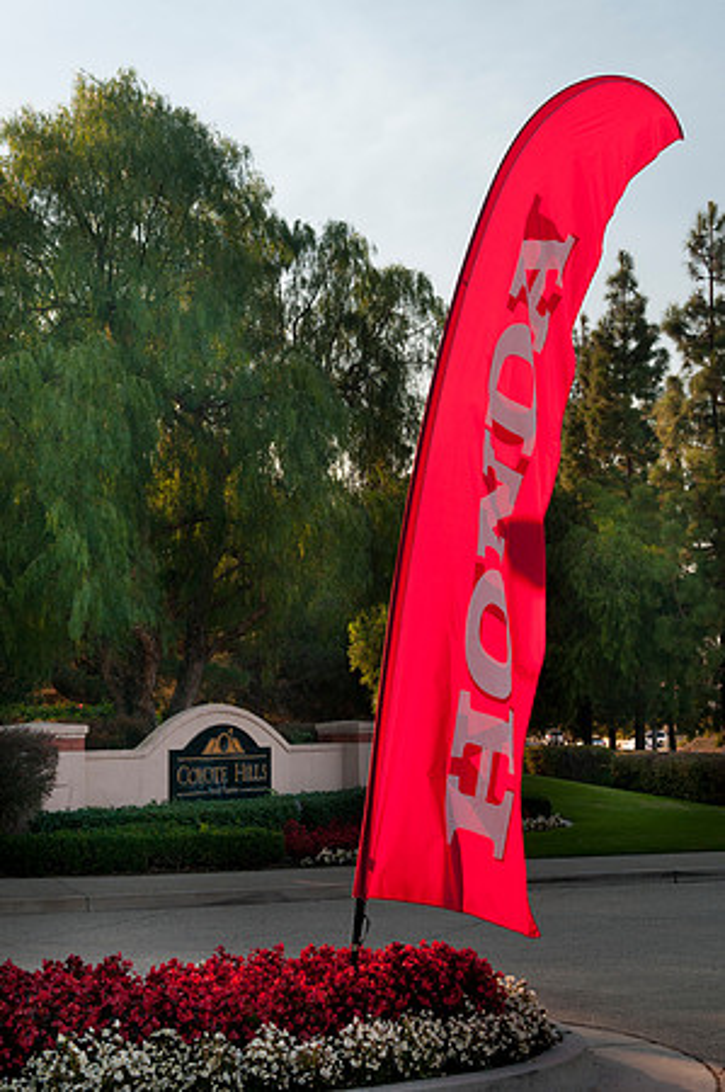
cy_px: 546
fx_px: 1544
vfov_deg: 38.9
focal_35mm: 51
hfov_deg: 26.4
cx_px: 362
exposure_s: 1/200
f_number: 7.1
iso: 250
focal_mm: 34
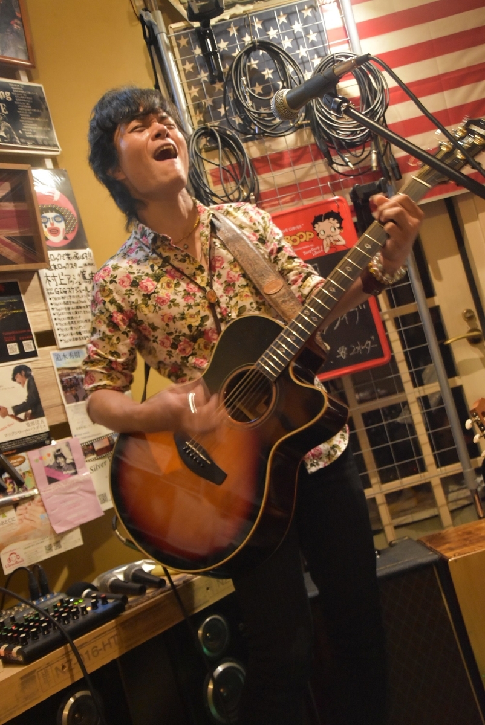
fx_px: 787
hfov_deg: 34.3
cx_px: 242
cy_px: 362
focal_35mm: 39
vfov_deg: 49.5
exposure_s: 1/15
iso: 3200
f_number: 3.8
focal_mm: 26
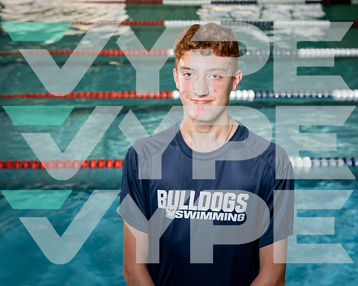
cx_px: 179
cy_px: 143
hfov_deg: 26.0
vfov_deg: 20.9
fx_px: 775
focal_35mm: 73
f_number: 5
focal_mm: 65
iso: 400
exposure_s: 1/250
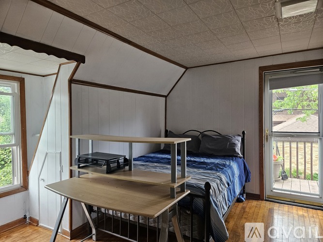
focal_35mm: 23
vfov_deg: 58.9
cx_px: 162
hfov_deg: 73.9
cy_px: 121
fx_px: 215
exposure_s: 1/170
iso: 320
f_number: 1.8
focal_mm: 5.4
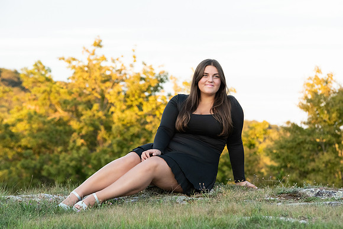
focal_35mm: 150
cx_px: 172
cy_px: 114
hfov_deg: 13.7
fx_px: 1429
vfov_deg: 9.2
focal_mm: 150
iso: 2000
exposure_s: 1/200
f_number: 7.1
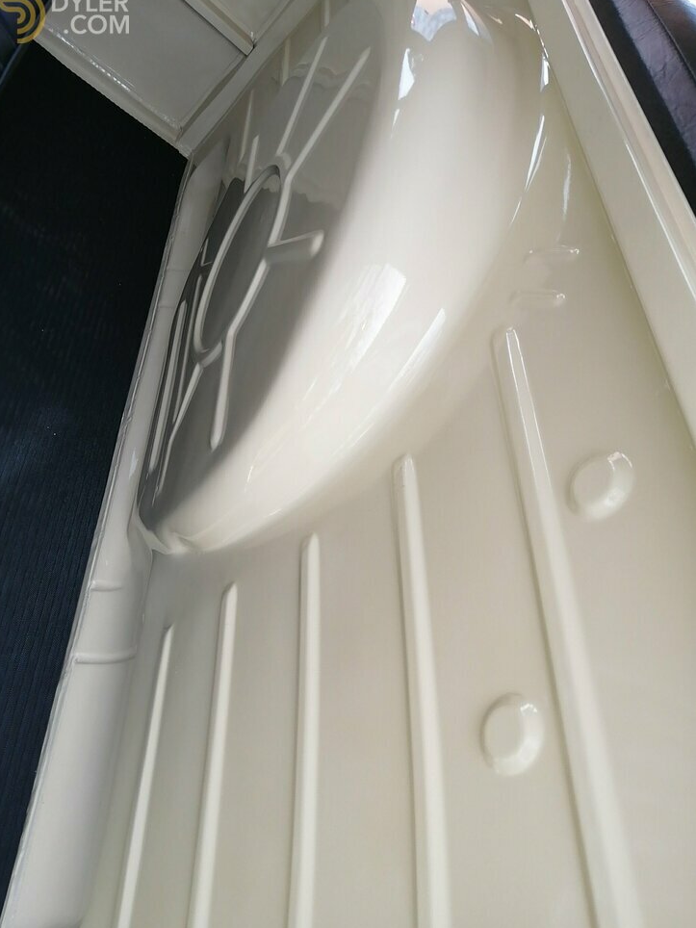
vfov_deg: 63.4
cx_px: 336
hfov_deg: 49.7
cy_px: 458
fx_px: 751
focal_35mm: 28
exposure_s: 1/509
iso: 50
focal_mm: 3.62
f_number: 1.8
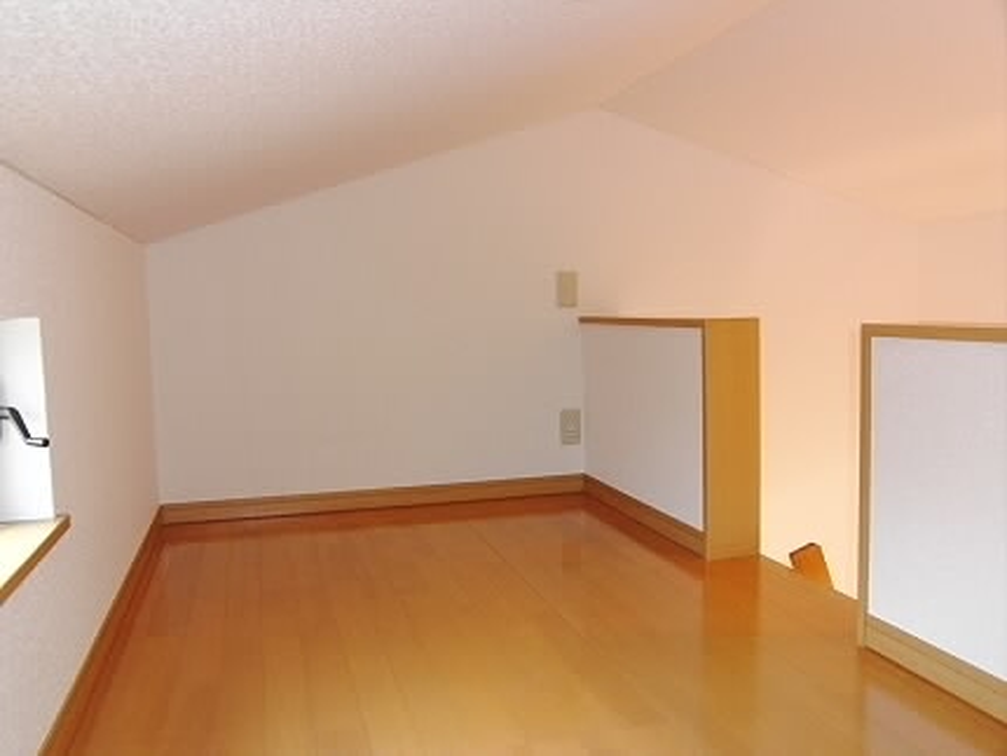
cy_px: 378
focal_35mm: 30
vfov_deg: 46.8
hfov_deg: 59.9
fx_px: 873
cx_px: 504
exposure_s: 1/60
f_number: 3.5
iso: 400
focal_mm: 5.2
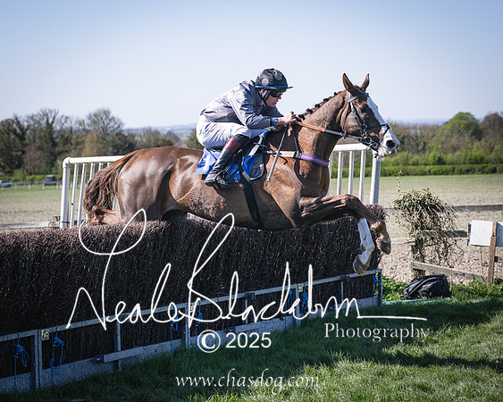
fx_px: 1492
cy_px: 202
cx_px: 224
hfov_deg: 19.1
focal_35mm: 100
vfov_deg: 15.3
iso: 200
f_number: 4
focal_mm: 70
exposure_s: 1/1600
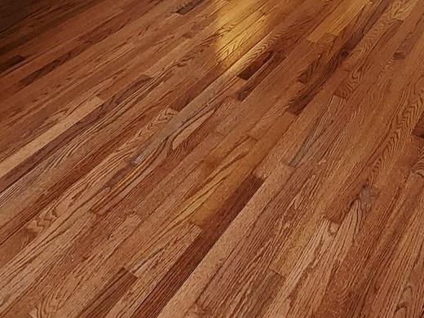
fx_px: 490
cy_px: -164
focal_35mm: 40
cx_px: 353
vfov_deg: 26.0
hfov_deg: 44.0
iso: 320
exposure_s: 1/60.2
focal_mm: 2.2
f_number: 2.2
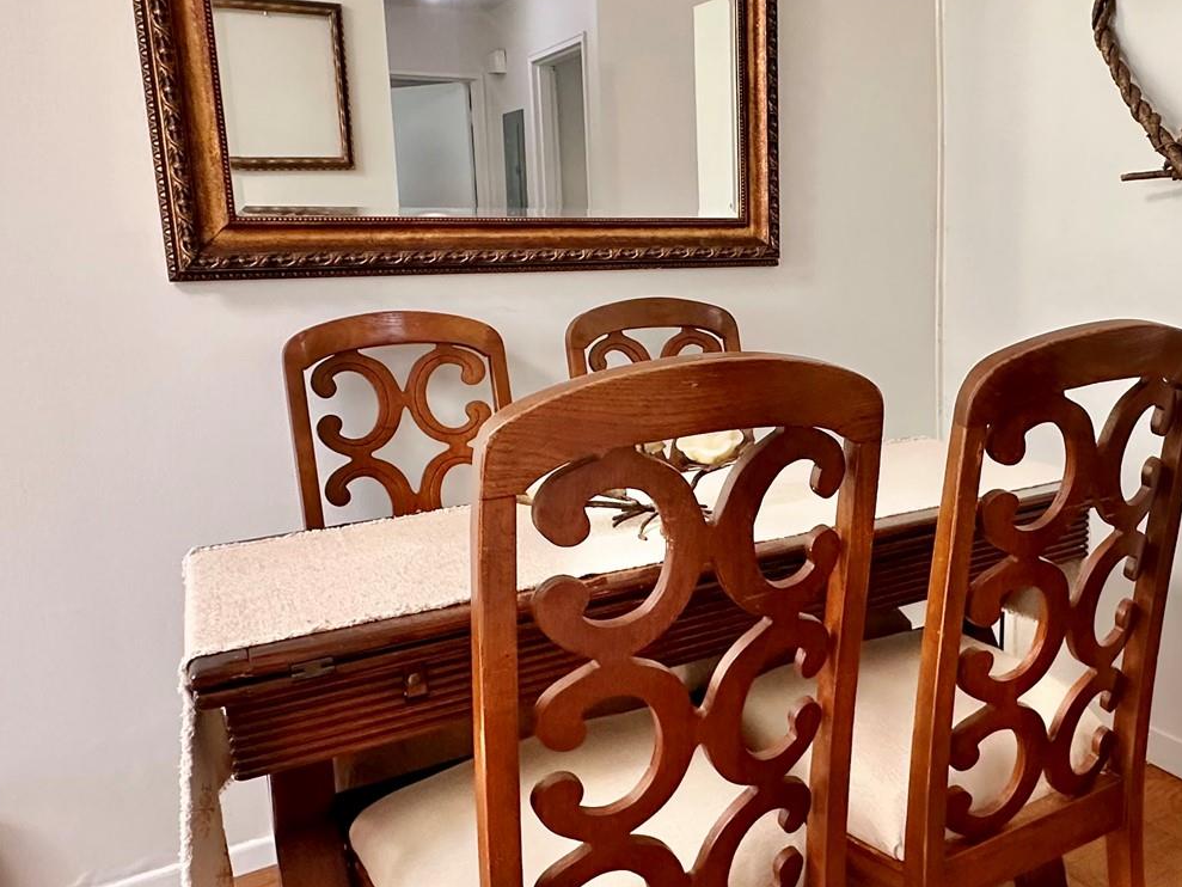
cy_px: 429
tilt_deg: -10.3
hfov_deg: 60.0
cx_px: 803
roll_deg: +1.1
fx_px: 990
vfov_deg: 48.2
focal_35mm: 29
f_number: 2.2
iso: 320
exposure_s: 1/60
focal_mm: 2.22
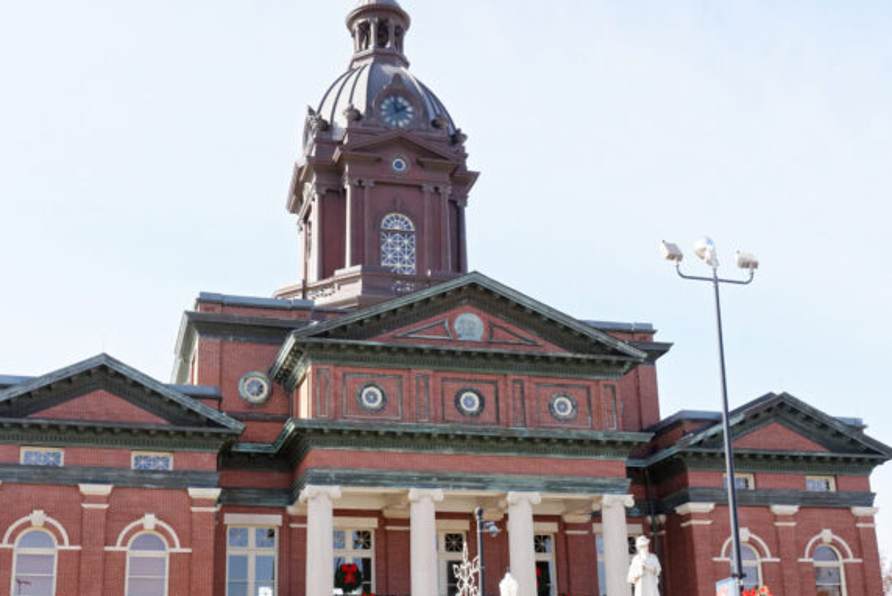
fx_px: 1165
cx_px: 416
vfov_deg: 28.6
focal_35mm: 47
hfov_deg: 41.9
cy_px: 378
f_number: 8
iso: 2000
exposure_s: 1/2000
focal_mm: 35
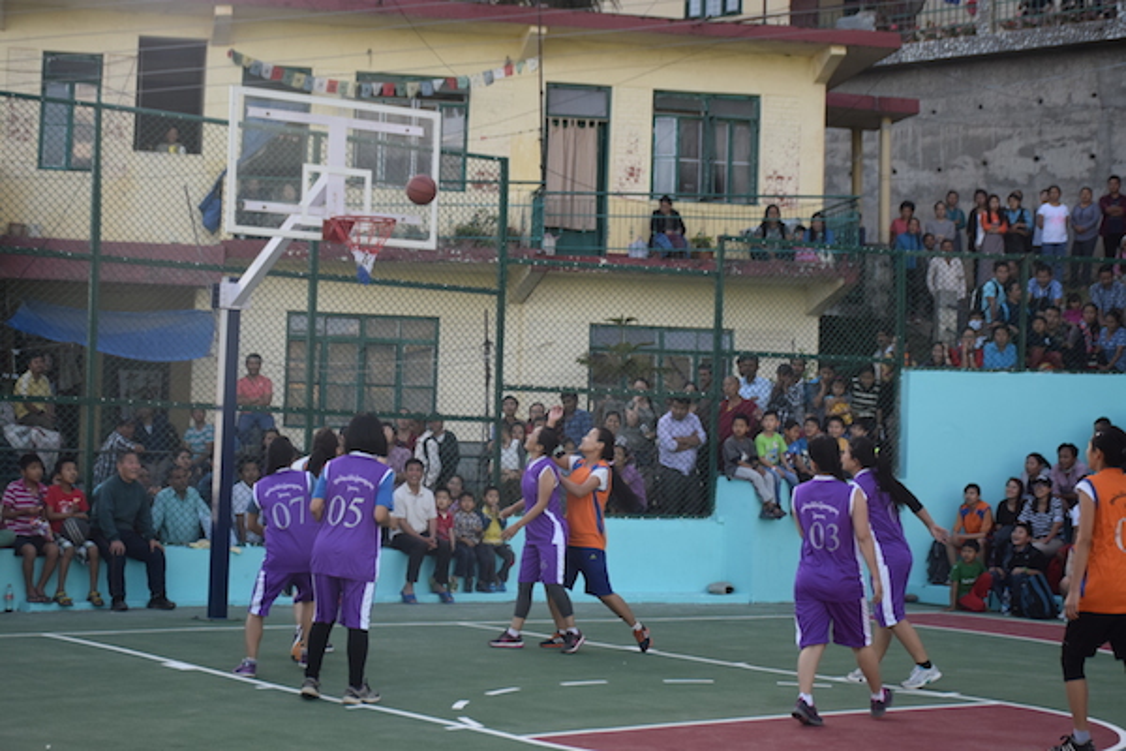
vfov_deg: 21.6
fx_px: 1970
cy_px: 376
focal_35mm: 63
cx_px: 563
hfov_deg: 31.9
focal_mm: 42
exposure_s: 1/1000
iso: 800
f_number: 4.5
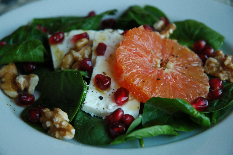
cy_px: 78
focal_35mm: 105
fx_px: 679
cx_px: 116
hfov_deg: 19.5
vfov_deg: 13.0
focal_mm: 70
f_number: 4.5
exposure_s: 1/40
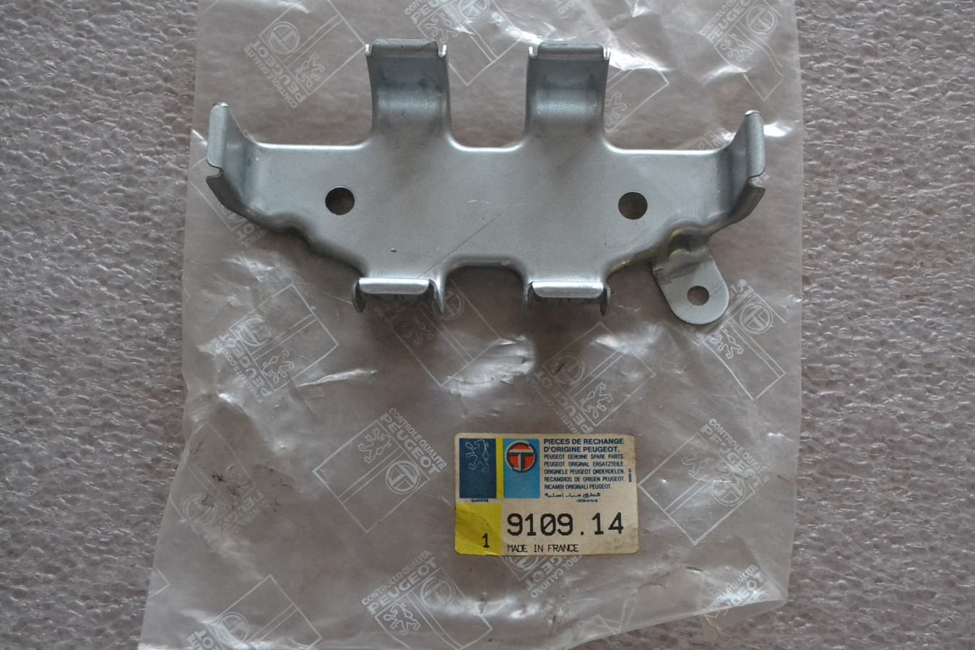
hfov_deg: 41.1
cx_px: 488
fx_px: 1300
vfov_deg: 28.1
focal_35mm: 48
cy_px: 325
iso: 3200
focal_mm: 32
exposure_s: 1/60
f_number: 4.8
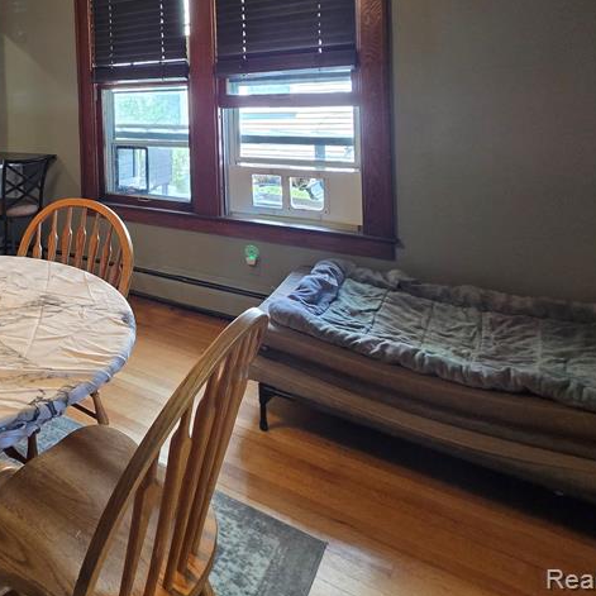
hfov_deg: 52.6
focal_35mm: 25
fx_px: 487
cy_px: 114
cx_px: 27
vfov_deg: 57.9
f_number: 2.2
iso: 200
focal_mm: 2.2
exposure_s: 1/60
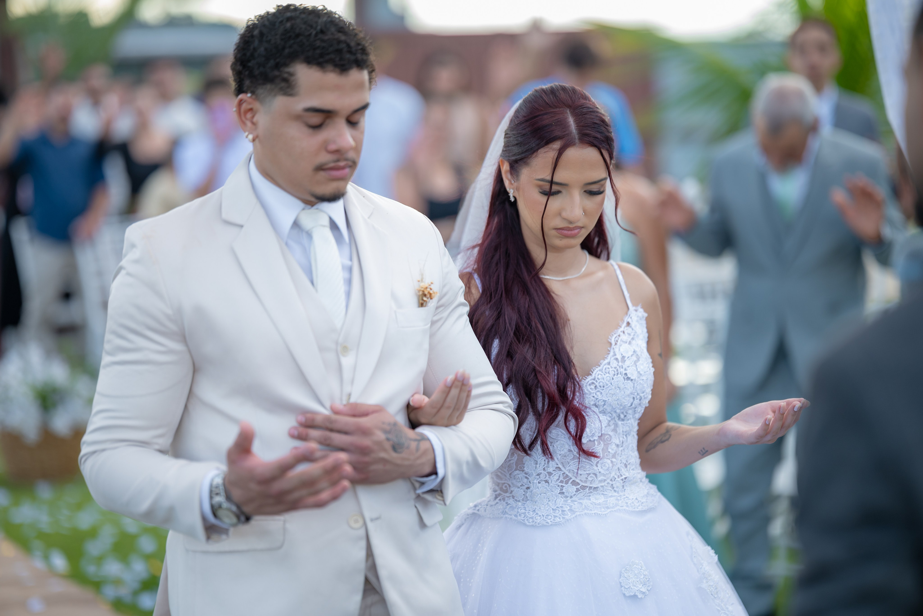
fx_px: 2182
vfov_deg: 16.1
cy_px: 308
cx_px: 462
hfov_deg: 23.9
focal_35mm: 85
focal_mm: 85
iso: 160
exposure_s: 1/1000
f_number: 1.4
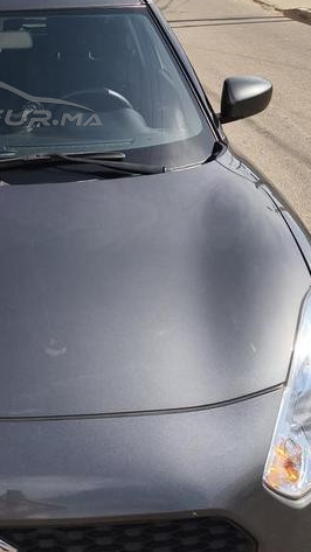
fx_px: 674
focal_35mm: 46
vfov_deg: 42.4
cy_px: 102
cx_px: -1
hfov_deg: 24.7
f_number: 1.65
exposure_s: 1/1101
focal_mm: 6.18
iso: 50
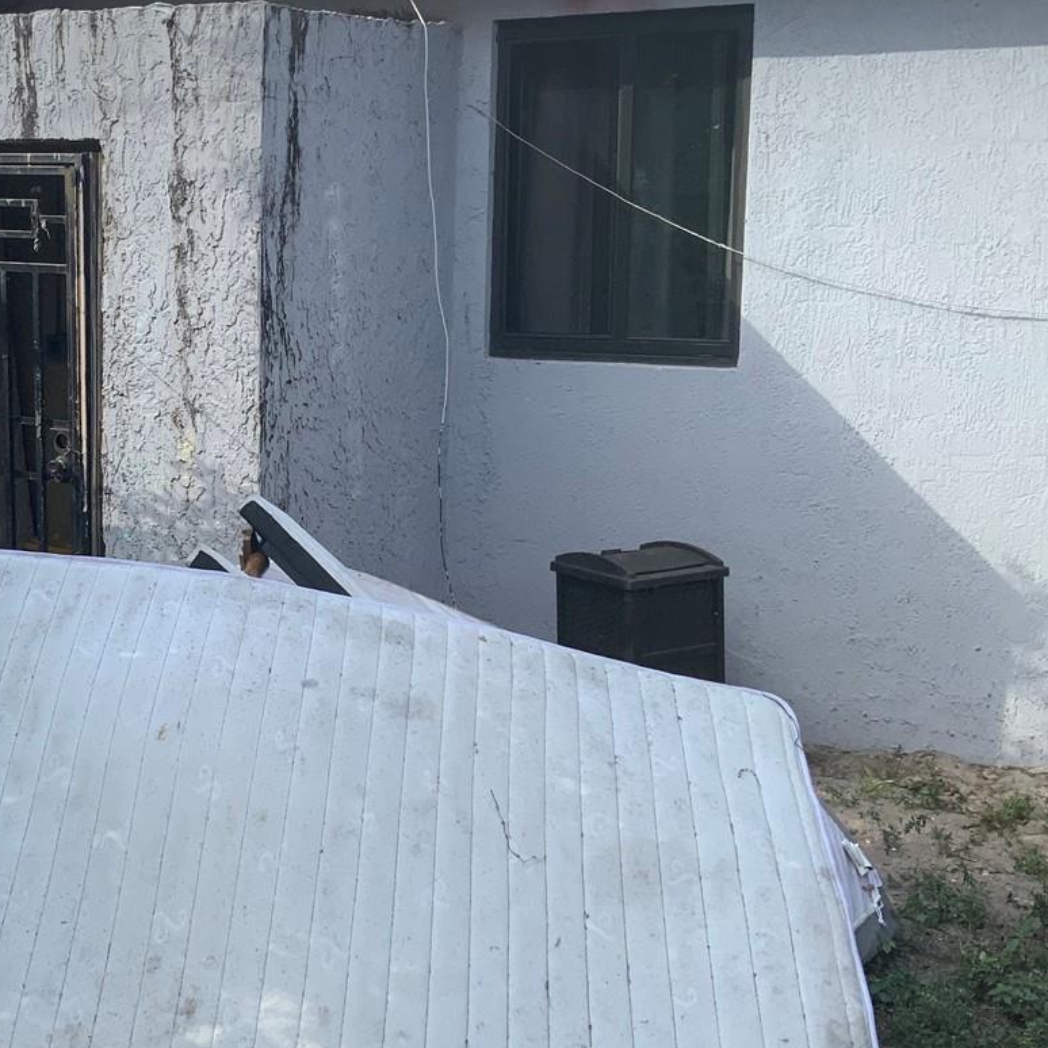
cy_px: 418
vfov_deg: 32.1
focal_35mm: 53
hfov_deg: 31.2
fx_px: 1815
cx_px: 180
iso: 16
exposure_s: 1/719
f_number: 1.8
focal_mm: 3
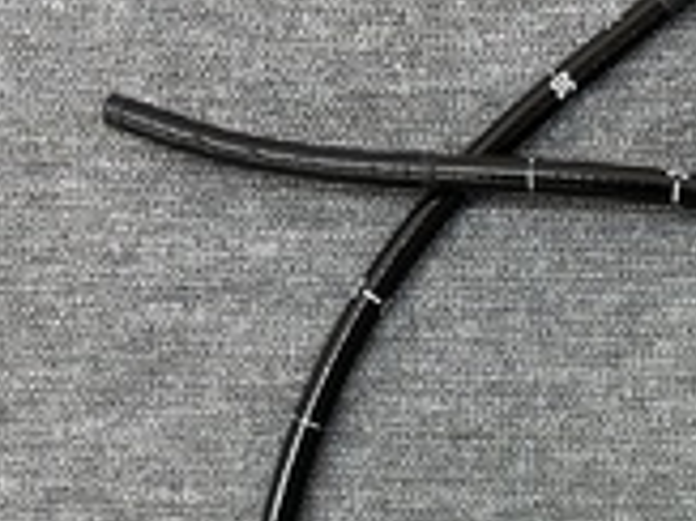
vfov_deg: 23.0
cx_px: 705
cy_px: 602
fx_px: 1185
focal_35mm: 59
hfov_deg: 30.3
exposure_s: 1/120
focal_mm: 6.86
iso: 160
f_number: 1.78
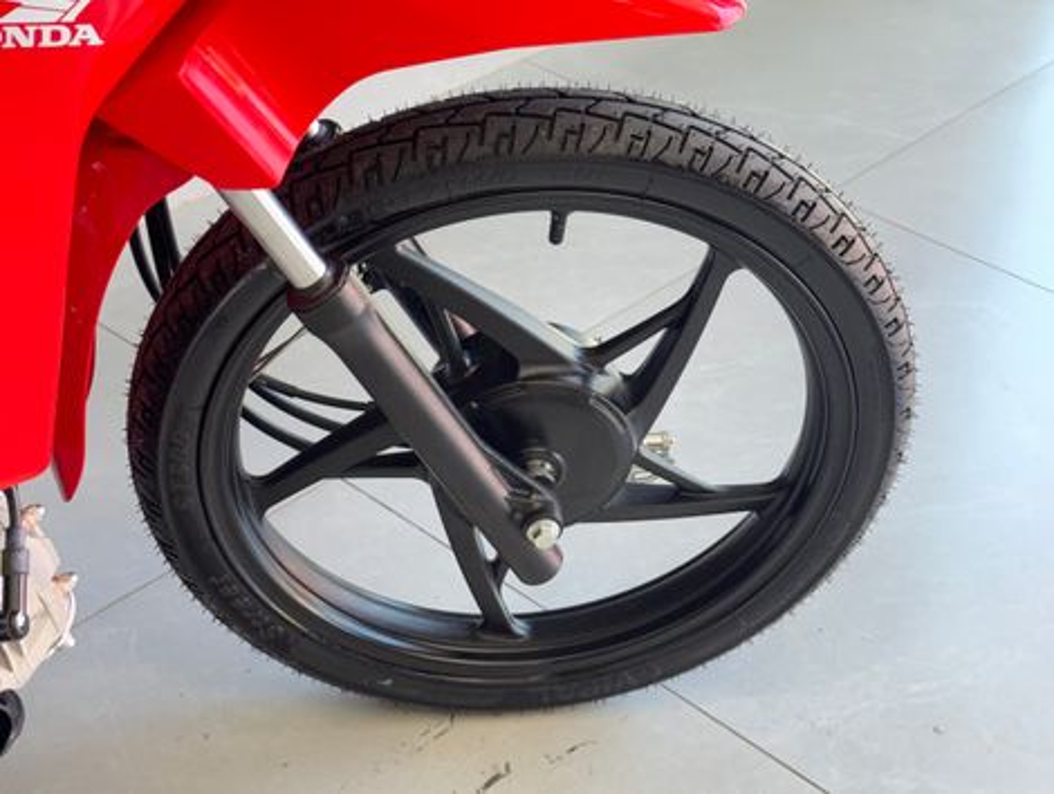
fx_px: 1464
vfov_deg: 30.3
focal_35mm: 48
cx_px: 527
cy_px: 397
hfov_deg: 39.6
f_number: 1.78
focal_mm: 6.76
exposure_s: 1/120
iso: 125
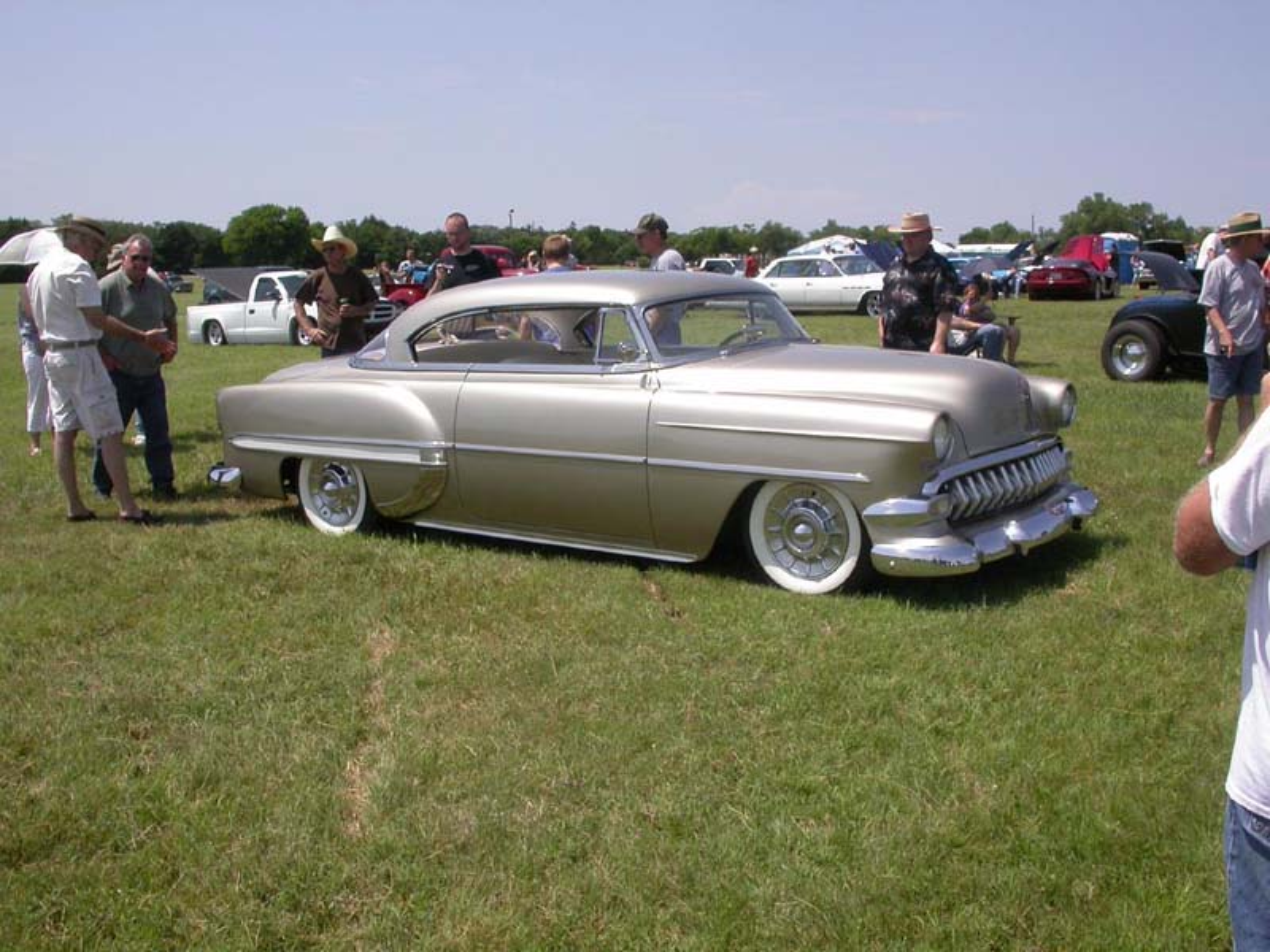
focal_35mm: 38
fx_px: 1394
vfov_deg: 37.7
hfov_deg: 49.0
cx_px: 635
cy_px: 476
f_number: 7.5
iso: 100
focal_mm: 7.85
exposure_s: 1/368
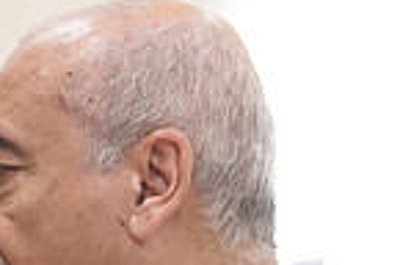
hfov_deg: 2.4
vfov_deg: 1.6
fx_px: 9612
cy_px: 430
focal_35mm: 867
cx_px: 63
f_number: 2.8
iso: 1600
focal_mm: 200
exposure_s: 1/200
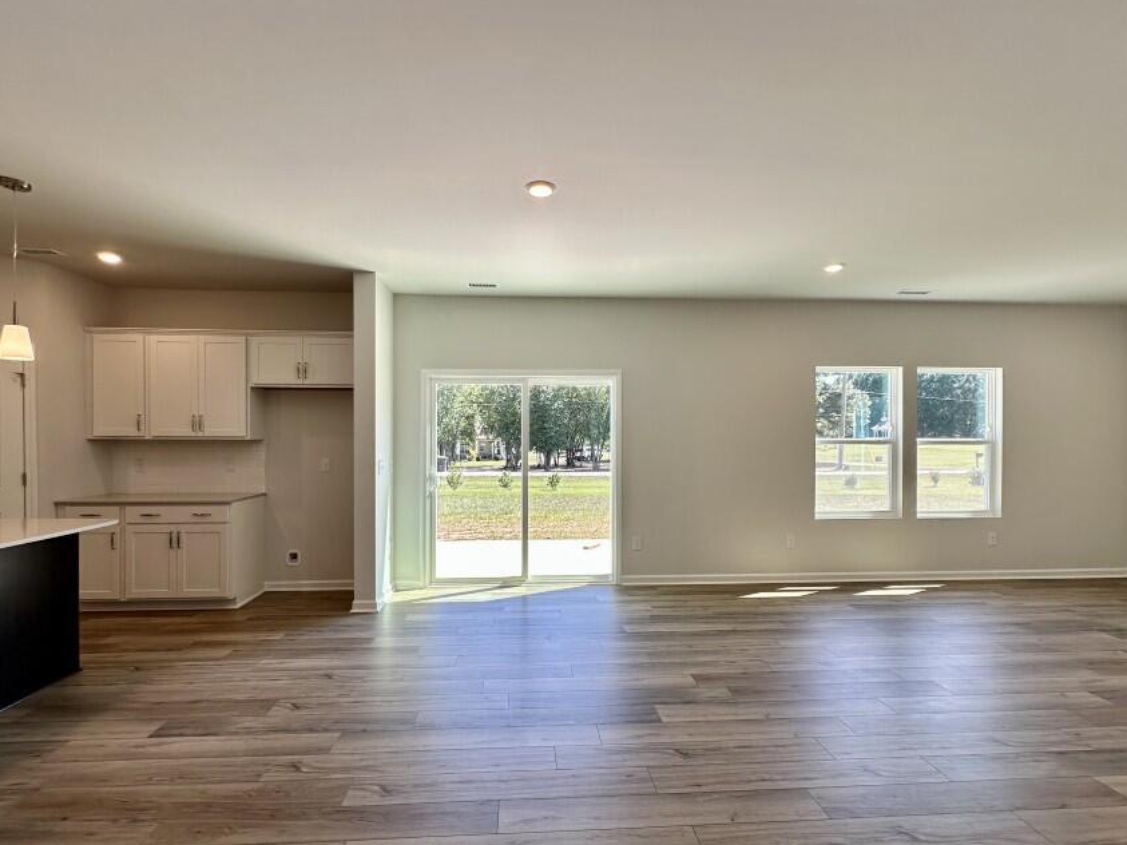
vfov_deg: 74.7
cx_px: 553
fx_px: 553
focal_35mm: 17
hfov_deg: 91.0
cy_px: 443
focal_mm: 2.22
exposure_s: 1/144
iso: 40
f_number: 2.2
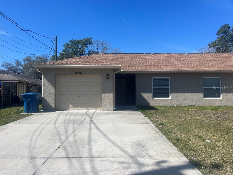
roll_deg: -0.1
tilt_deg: +0.9
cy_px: 88
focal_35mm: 26
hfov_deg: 67.3
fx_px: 175
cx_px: 116
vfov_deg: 53.1
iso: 50
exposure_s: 1/4831
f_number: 1.5
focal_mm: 5.7
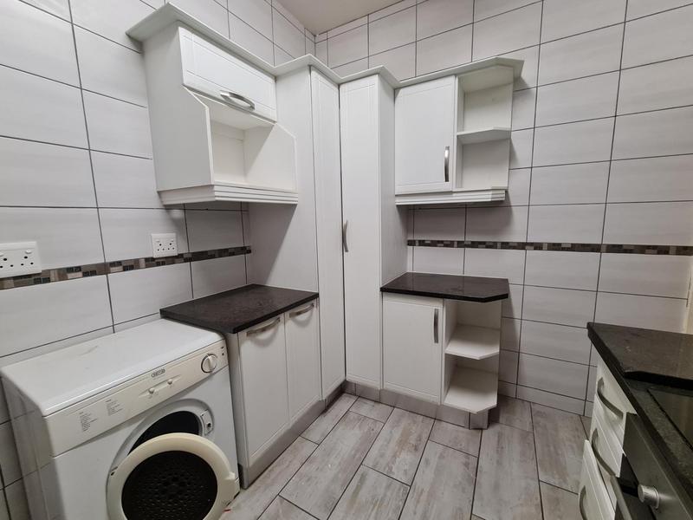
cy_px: 260
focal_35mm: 13
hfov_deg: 106.2
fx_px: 260
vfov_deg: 89.9
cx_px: 346
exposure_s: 1/50
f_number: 2.2
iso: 250
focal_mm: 2.2
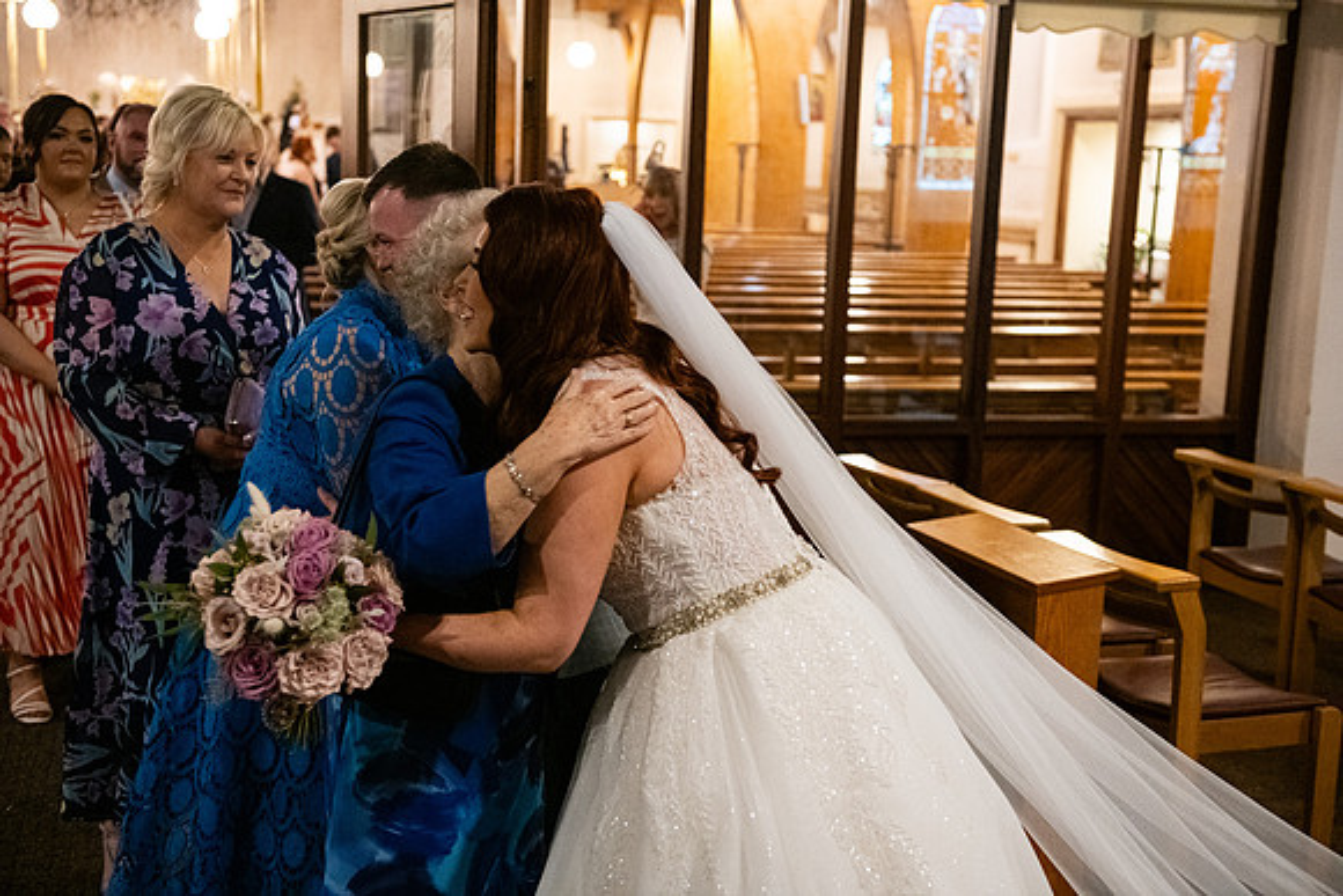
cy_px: 448
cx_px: 672
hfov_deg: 41.1
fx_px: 1791
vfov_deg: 28.1
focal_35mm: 48
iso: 2500
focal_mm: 48
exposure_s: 1/160
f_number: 3.5
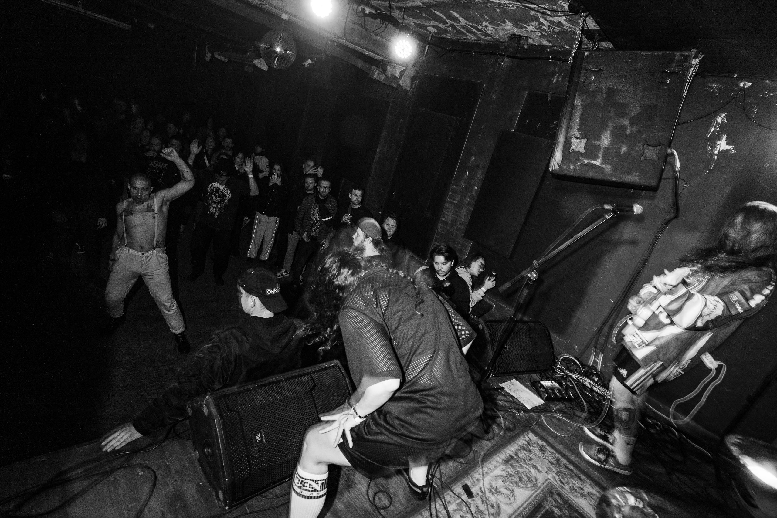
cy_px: 259
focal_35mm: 17
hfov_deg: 93.3
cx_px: 388
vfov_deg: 70.4
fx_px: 367
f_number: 4.5
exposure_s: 1/15
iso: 500
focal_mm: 17
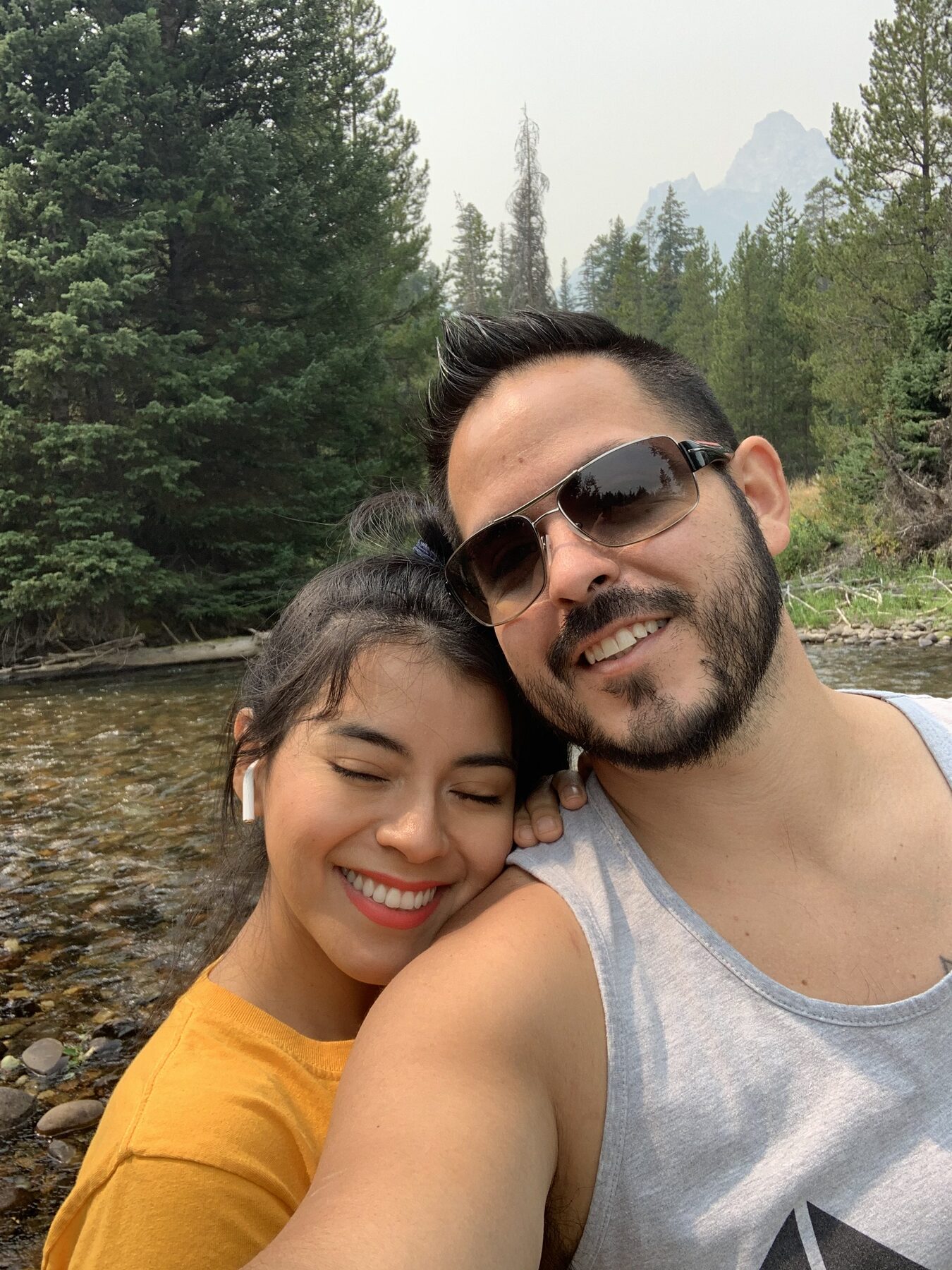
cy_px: 635
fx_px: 1173
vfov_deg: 56.8
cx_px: 476
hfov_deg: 44.2
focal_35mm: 32
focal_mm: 2.87
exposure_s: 1/348
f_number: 2.2
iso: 16
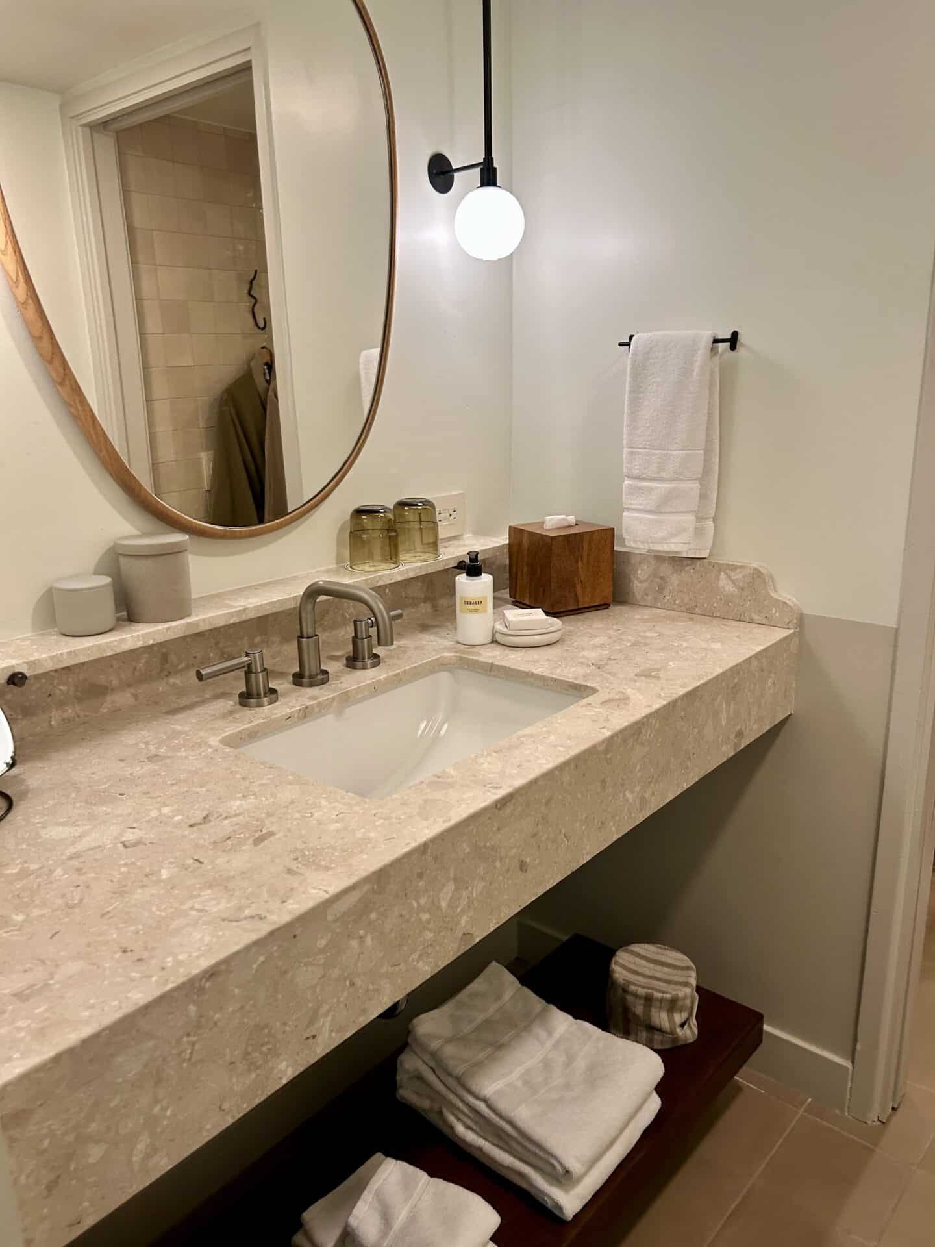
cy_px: 624
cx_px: 468
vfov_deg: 67.3
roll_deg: +1.5
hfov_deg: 53.1
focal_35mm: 26
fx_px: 936
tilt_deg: -15.2
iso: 125
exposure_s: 1/120
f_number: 1.5
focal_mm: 5.7
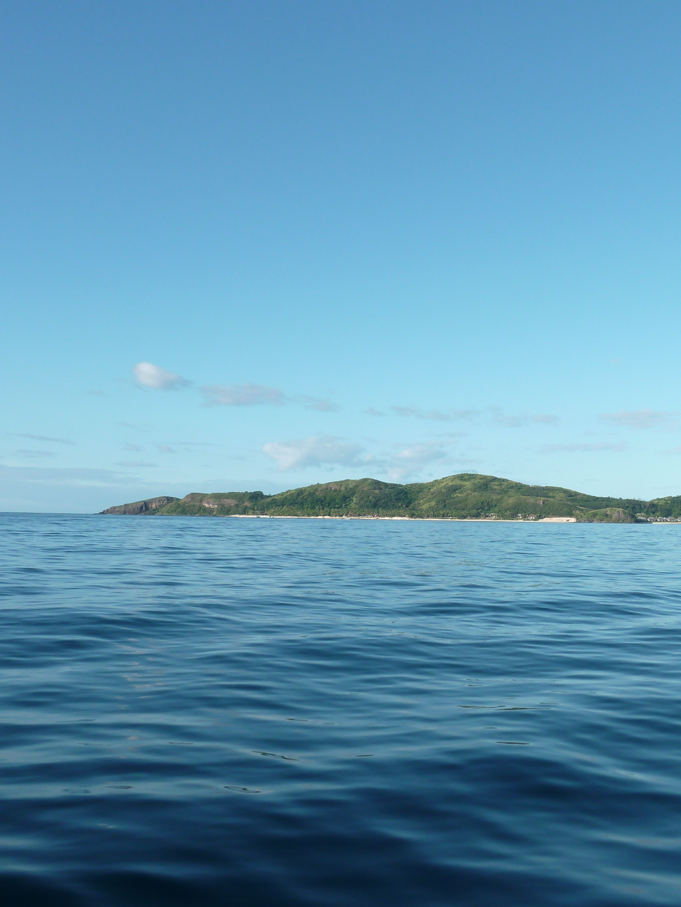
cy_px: 449
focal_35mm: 34
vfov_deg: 54.0
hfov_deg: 41.4
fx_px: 892
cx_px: 441
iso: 80
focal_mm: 4.1
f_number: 4
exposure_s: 1/400
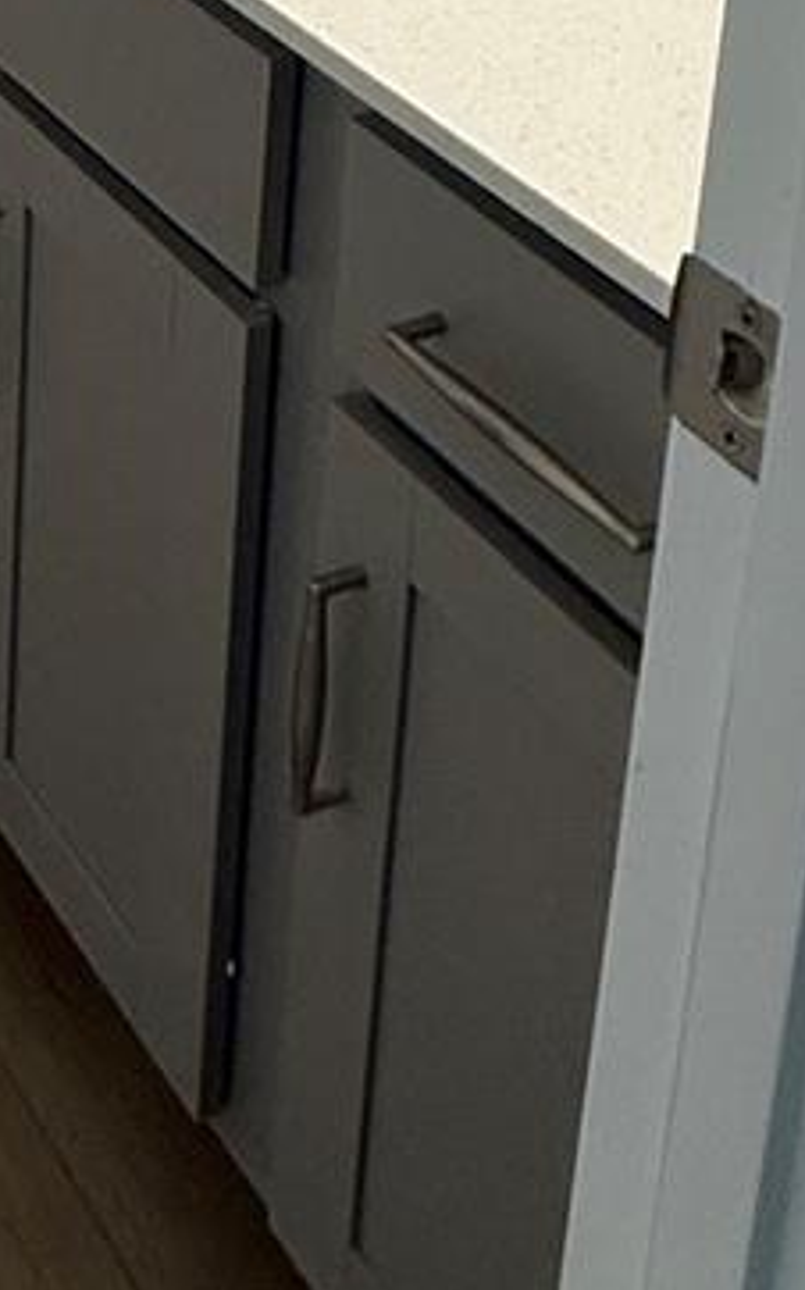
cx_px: -663
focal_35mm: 63
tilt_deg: -12.5
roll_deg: +2.1
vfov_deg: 25.2
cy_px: -613
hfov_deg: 16.9
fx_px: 2213
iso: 250
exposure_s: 1/120
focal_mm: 2.22
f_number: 2.2
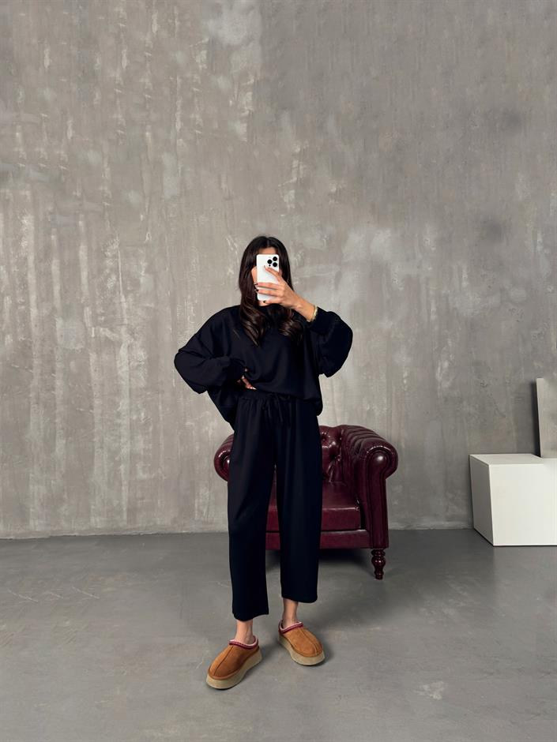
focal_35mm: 24
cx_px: 278
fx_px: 515
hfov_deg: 56.8
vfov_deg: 71.6
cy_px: 371
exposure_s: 1/121
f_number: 1.78
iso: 125
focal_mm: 6.76
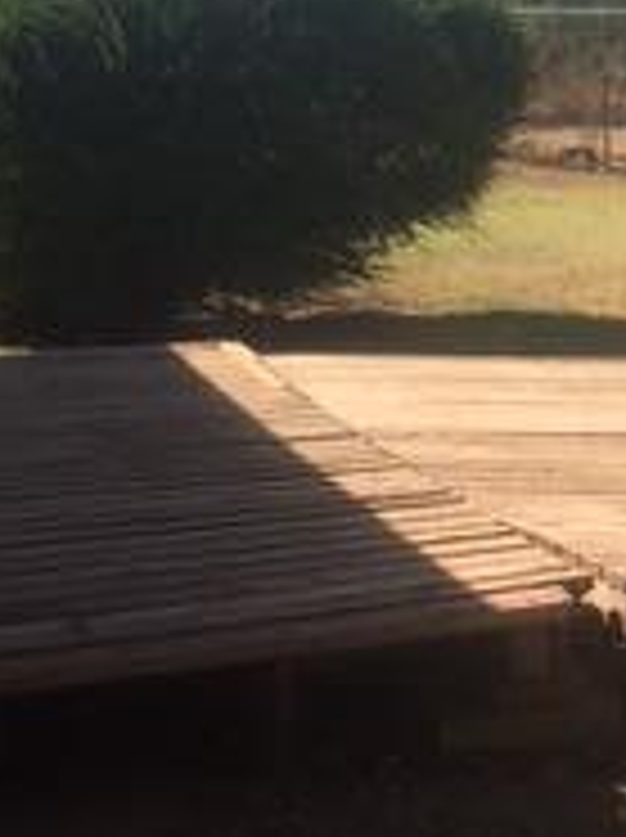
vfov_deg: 19.5
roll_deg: +0.1
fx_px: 2417
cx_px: 779
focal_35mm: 100
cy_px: 216
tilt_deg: -2.4
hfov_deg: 14.2
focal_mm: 4.15
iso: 25
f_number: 2.2
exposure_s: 1/1748
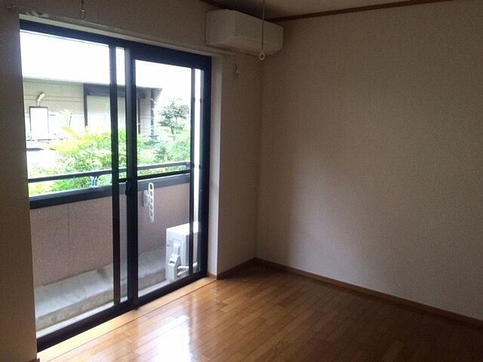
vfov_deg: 48.2
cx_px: 242
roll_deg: -0.8
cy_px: 181
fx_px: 405
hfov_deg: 61.7
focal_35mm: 29
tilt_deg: -10.2
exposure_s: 1/33
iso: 64
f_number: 2.2
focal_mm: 4.15
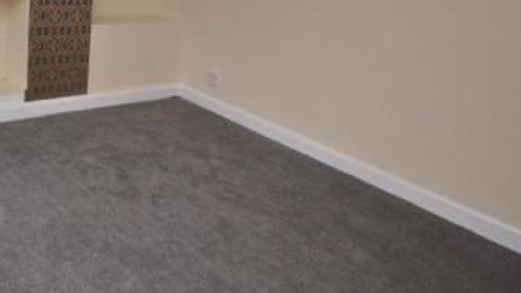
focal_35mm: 40
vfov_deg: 29.1
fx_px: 553
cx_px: 130
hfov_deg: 48.5
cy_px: 66
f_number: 4.5
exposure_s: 1/60
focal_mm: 13
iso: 800
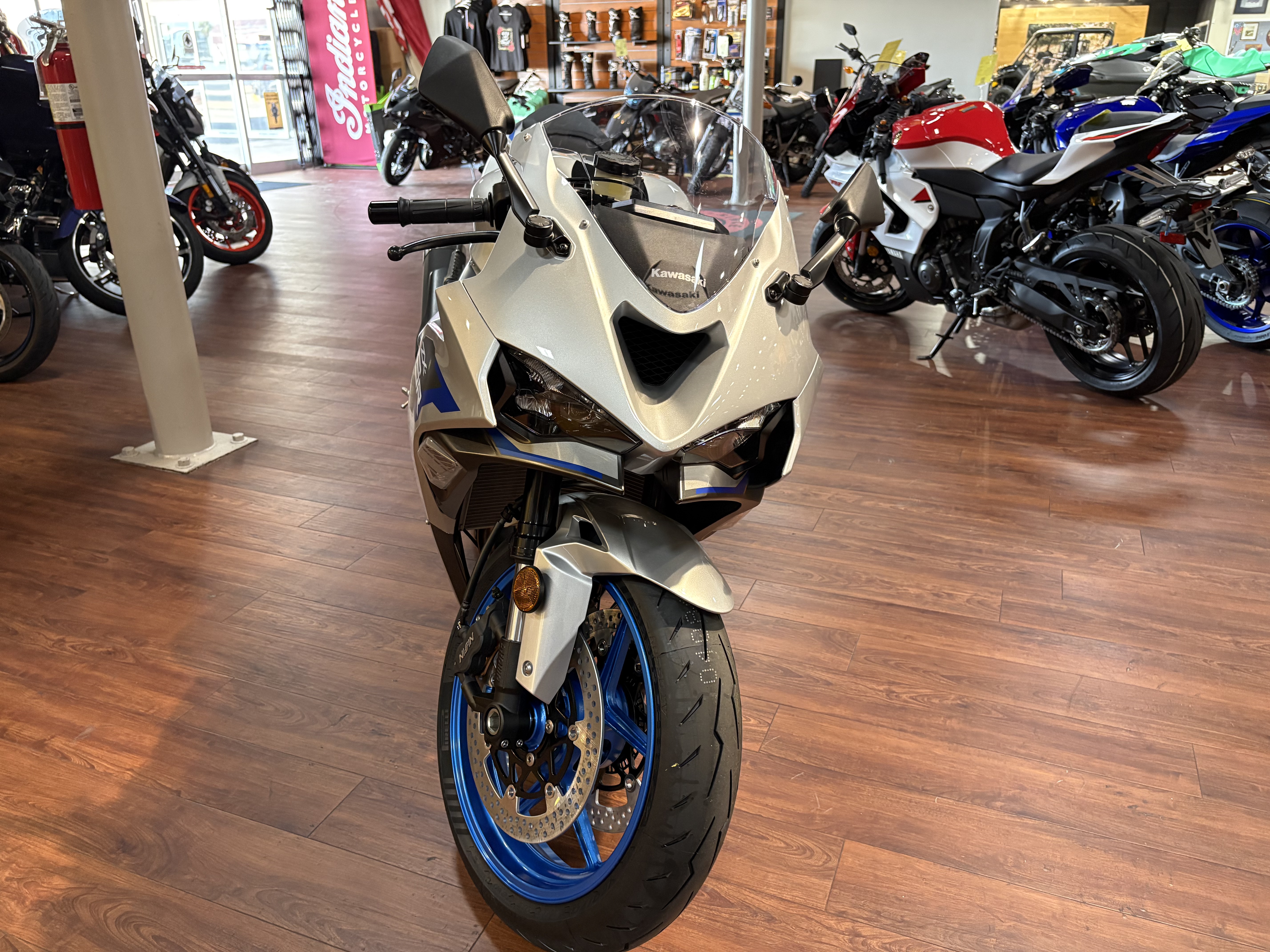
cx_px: 635
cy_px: 476
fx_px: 954
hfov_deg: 67.3
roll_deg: +0.8
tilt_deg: -22.4
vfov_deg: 53.1
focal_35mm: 26
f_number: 1.6
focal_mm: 5.96
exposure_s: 1/60
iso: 320
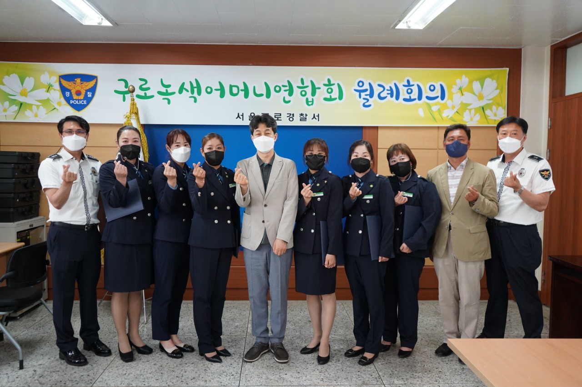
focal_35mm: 28
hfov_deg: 65.5
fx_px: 452
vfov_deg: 46.3
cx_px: 291
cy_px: 194
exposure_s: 1/161
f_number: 3.5
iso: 3200
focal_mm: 28
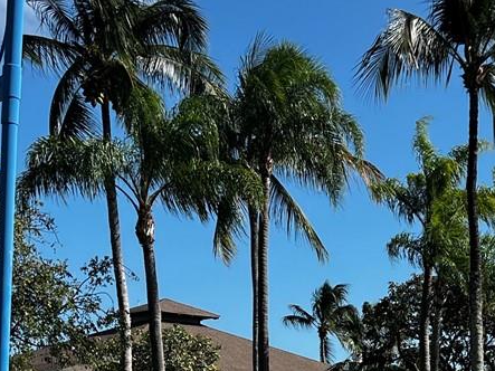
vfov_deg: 15.1
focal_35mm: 94
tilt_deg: +0.0
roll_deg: -0.7
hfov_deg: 20.5
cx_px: 434
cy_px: 473
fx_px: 1344
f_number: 1.5
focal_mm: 5.7
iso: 50
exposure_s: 1/3831
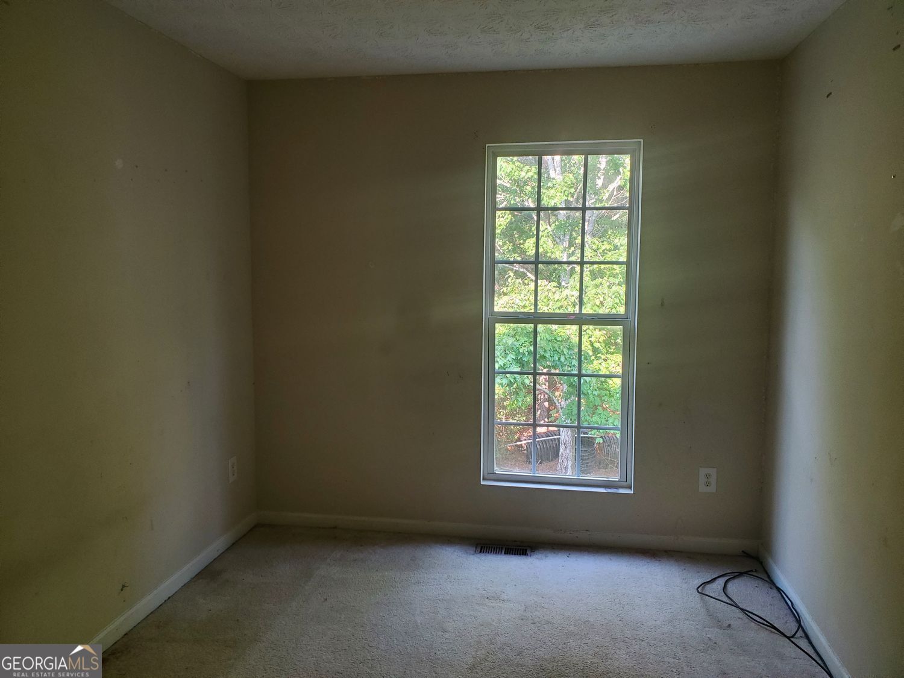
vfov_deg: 53.1
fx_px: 679
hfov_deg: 67.3
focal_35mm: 26
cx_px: 452
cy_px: 339
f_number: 2.4
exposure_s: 1/49
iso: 200
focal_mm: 4.3
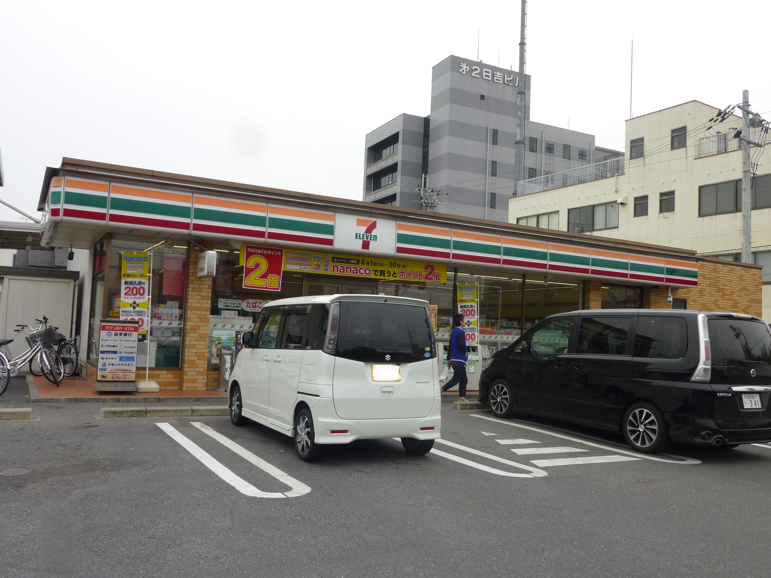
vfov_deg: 48.2
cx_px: 386
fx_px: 646
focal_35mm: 29
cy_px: 289
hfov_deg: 61.7
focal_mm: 5.2
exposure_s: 1/250
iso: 80
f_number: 3.5
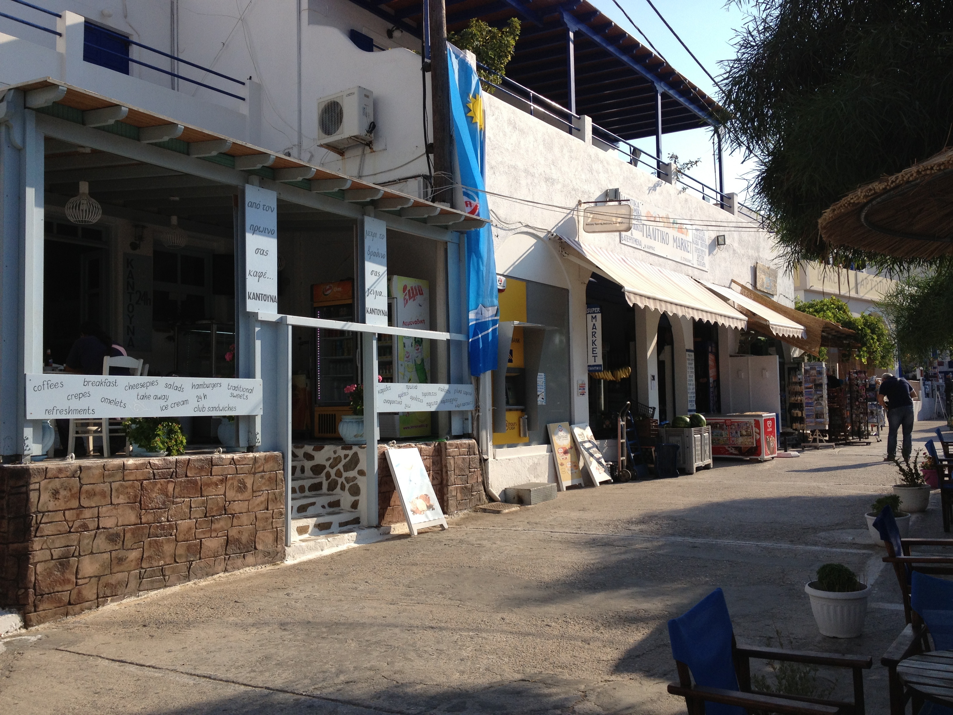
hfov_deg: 52.6
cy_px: 358
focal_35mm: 35
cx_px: 476
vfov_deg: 40.7
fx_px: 964
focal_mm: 4.28
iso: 50
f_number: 2.4
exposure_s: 1/1577
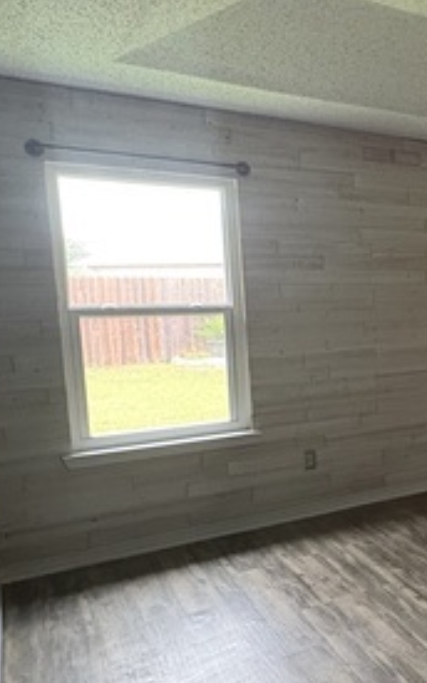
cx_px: 549
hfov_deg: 29.0
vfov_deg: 53.9
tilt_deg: -7.9
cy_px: 371
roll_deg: +0.3
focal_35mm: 36
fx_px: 670
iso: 640
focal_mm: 2.22
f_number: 2.2
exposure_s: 1/60
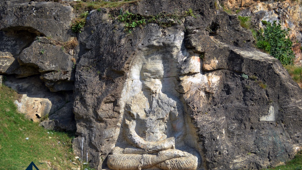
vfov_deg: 22.2
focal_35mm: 54
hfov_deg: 38.5
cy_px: 98
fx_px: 433
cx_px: 150
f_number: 5.6
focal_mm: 34
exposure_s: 1/1600
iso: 400
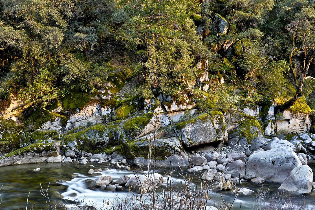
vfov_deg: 32.6
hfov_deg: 47.2
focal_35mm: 41
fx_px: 359
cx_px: 132
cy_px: 114
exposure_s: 2.5
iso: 160
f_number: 22
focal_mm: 35
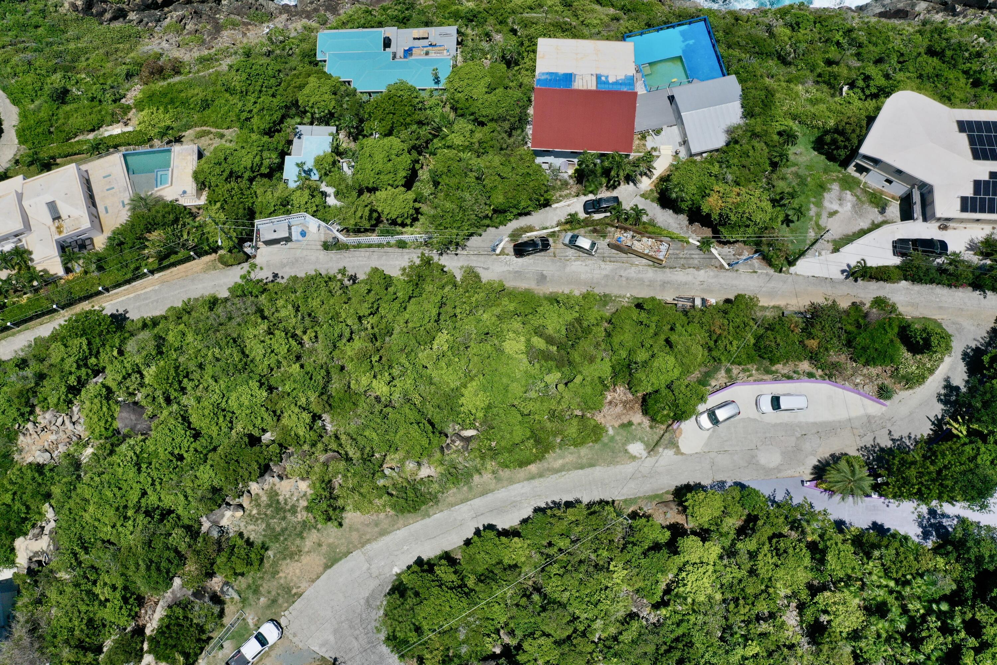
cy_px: 332
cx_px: 498
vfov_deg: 46.4
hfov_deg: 65.5
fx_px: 775
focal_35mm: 28
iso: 100
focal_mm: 10.26
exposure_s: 1/1000
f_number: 7.1
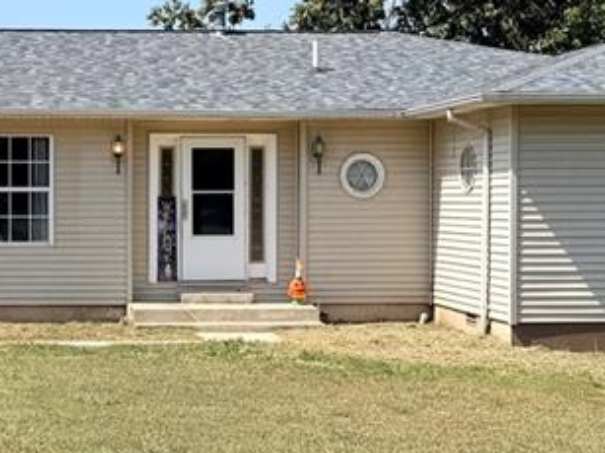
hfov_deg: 24.0
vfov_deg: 18.4
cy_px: 227
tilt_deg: -1.5
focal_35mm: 80
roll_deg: -0.4
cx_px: 114
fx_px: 1398
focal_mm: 6.76
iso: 80
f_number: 1.78
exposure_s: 1/3584
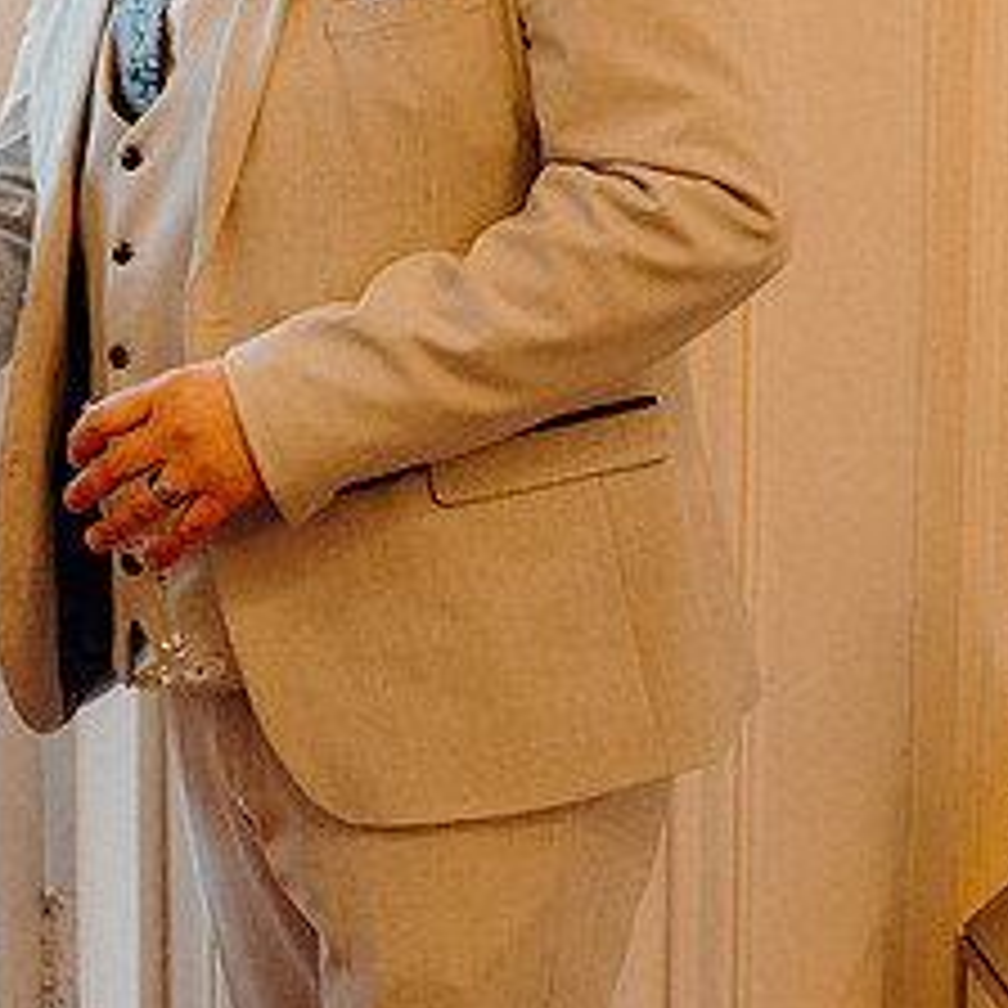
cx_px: -176
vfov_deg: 22.8
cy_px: 241
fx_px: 2471
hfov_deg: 21.5
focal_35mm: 75
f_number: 3.5
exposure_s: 1/200
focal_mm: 34
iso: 2000
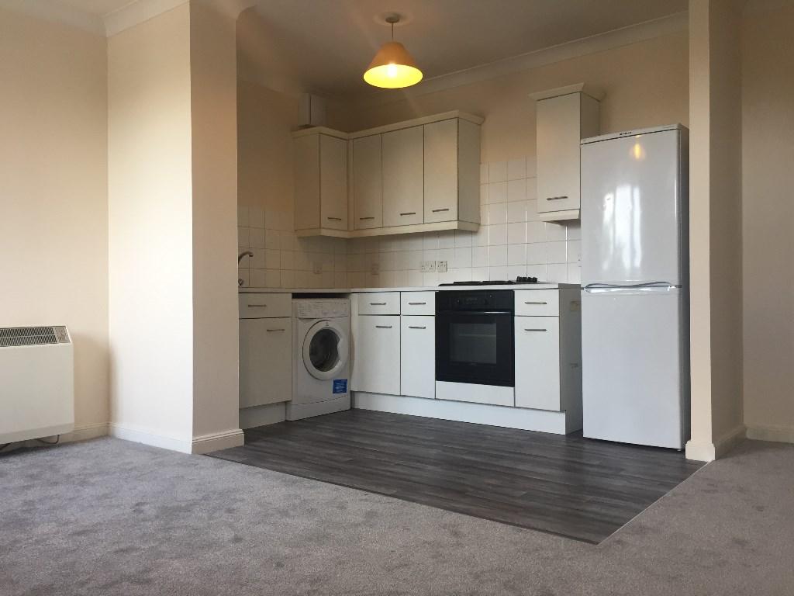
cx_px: 397
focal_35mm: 29
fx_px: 665
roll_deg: -0.5
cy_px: 298
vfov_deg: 48.2
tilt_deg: -1.2
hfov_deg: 61.7
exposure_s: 1/33
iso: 32
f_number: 2.2
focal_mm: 4.15
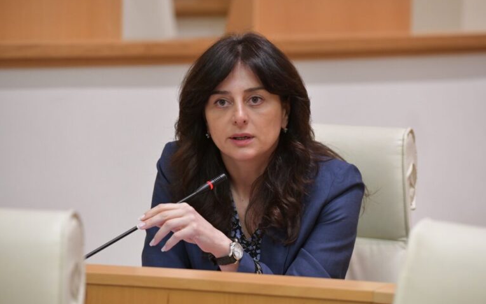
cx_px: 244
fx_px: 2714
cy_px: 146
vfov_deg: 6.4
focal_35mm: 205
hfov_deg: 10.2
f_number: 5.6
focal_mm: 200
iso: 4000
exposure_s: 1/160
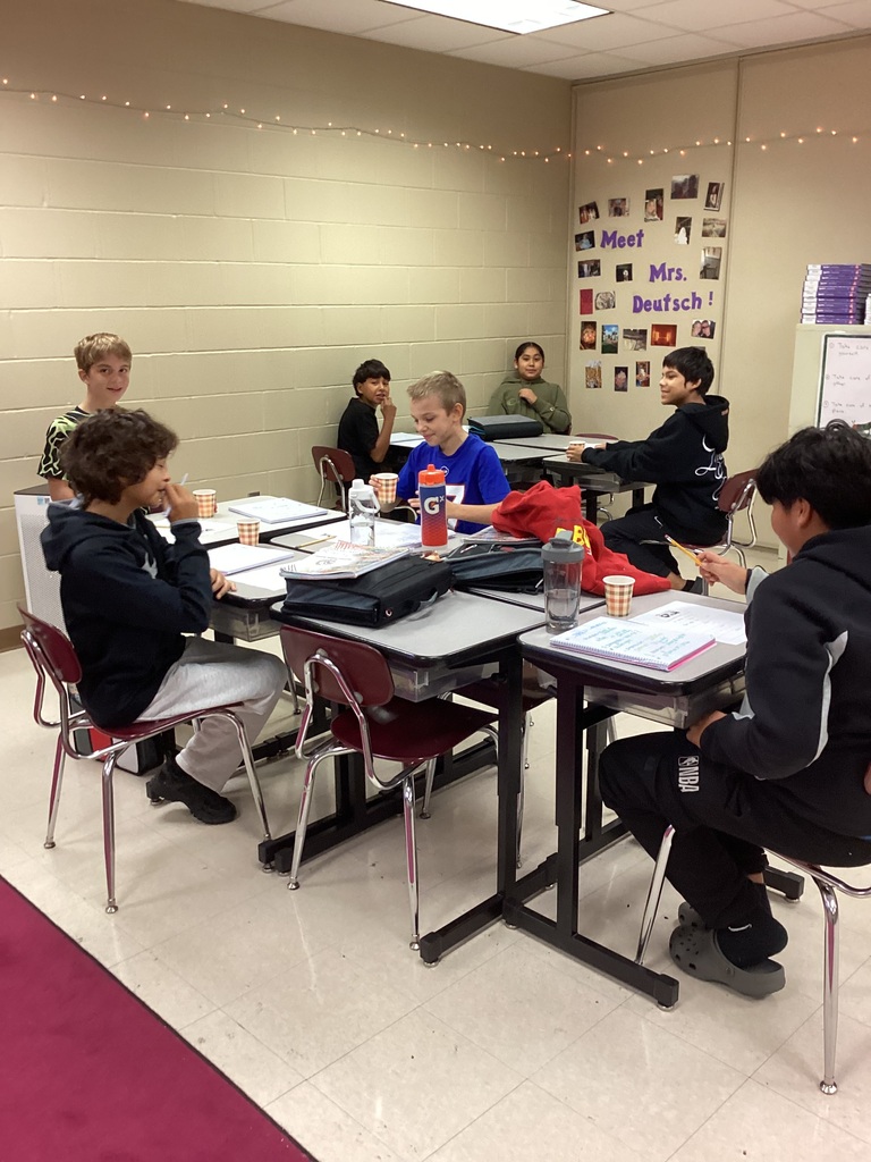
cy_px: 581
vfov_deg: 58.4
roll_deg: -1.1
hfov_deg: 45.4
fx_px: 1040
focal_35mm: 31
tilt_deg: -12.5
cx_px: 436
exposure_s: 1/60
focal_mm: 3.3
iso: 160
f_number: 2.4
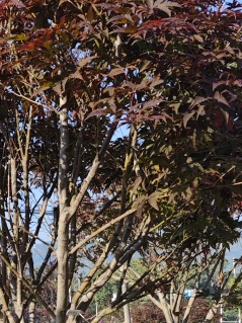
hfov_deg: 19.1
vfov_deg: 24.5
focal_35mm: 77
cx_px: 77
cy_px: 302
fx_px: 718
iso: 50
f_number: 1.6
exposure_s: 1/1263
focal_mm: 6.55
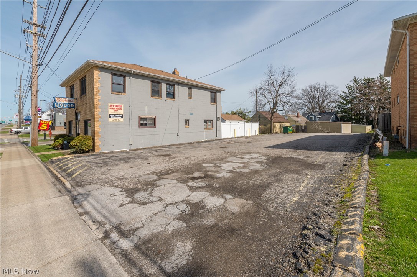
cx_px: 208
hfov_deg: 100.4
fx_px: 174
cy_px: 138
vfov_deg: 77.2
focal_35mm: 15
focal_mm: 15
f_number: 9
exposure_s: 1/1250
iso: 200
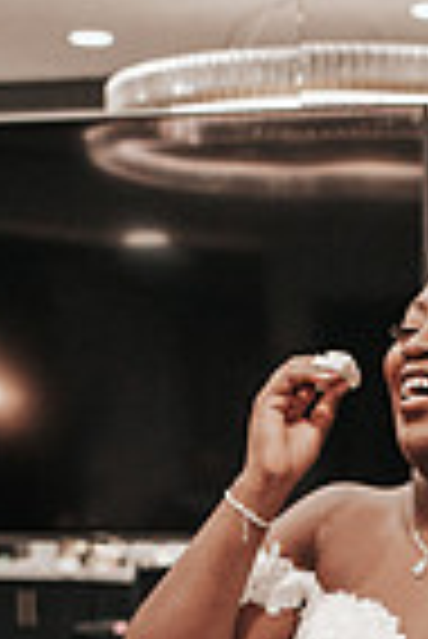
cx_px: 469
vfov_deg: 17.6
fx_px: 1975
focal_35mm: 111
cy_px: 756
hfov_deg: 12.2
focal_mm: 35
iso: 1000
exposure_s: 1/640
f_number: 3.2
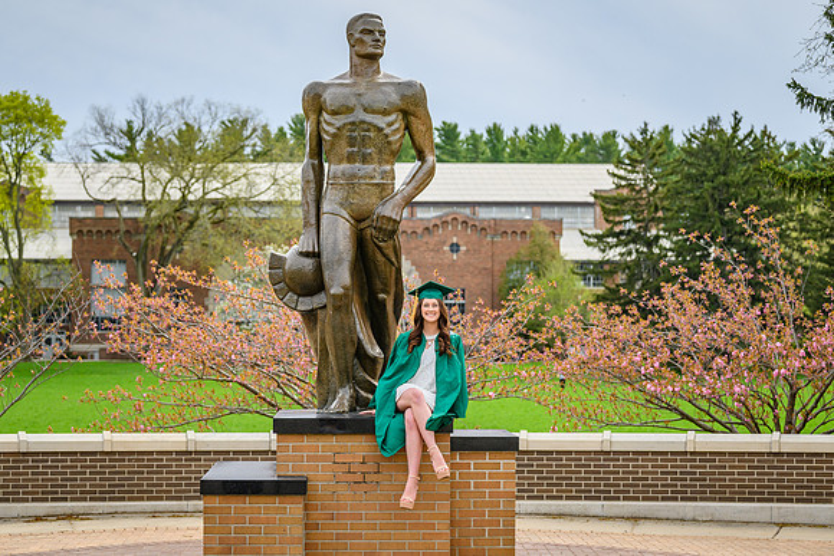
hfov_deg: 24.8
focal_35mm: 82
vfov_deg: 16.7
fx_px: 1899
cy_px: 255
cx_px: 417
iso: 400
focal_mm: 75
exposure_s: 1/2000
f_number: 4
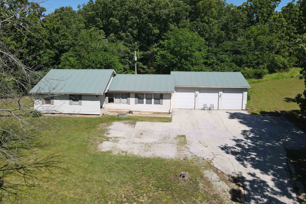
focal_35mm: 25
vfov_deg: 51.2
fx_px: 212
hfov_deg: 71.5
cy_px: 91
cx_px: 153
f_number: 2.8
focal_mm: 4.5
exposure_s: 1/640
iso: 100
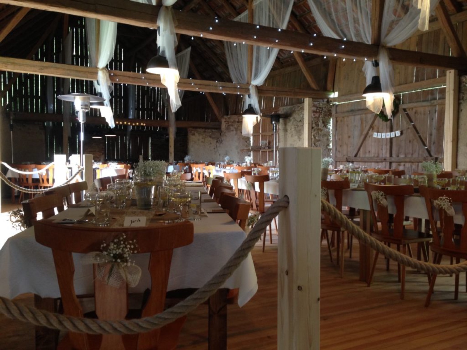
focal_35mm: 33
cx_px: 234
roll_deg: +0.1
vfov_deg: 42.9
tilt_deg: -1.6
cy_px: 175
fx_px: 445
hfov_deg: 55.4
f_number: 2.4
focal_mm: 4.12
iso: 125
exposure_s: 1/20
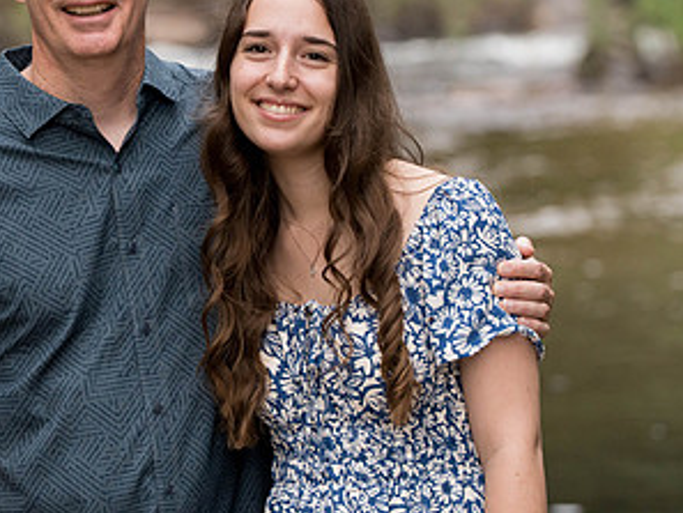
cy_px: 204
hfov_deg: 6.7
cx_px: 108
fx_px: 5783
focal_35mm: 293
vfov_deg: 5.1
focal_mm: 156
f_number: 5
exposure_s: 1/250
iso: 3200
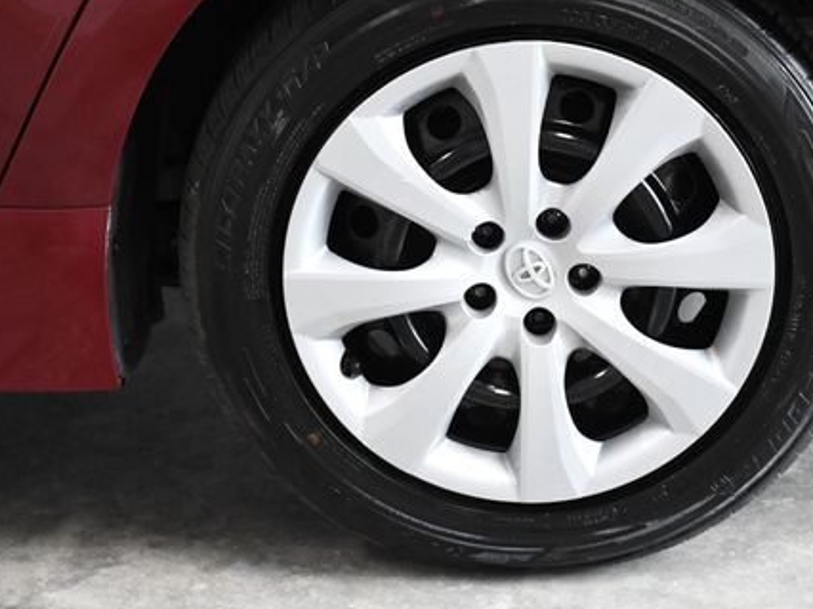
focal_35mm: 91
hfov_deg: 21.5
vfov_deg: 16.2
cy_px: 204
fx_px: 2136
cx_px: 536
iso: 2500
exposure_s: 1/250
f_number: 8
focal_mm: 42
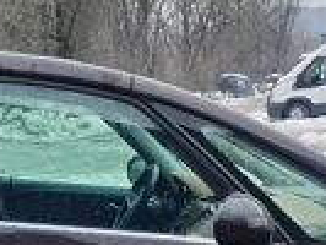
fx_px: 1235
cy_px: 250
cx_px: -10
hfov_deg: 14.8
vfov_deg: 11.2
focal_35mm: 131
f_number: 1.8
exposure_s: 1/319
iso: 100
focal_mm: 4.75
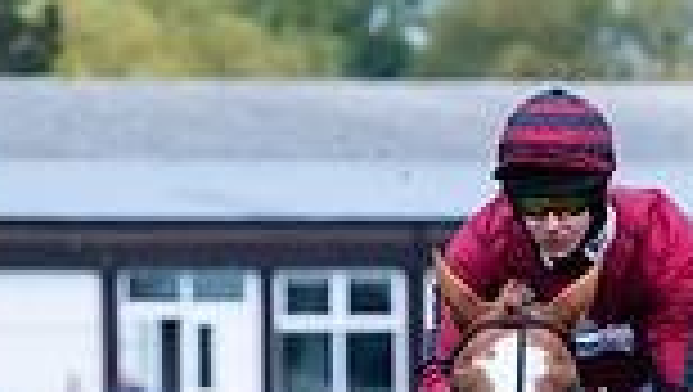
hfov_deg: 3.0
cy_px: 705
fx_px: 13060
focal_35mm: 710
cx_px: 1292
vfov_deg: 1.7
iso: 500
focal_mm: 155
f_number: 5
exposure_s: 1/1000
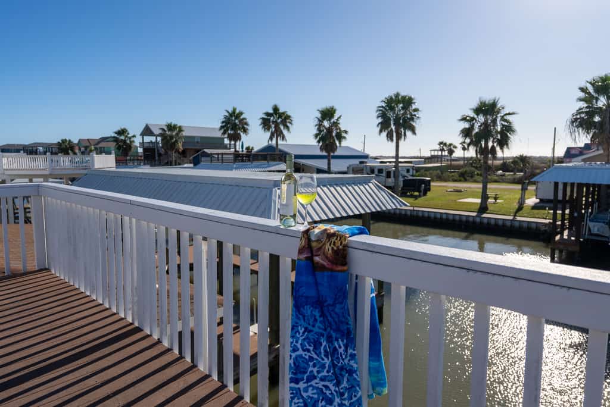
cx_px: 305
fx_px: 407
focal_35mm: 24
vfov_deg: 53.2
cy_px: 204
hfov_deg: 73.7
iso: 250
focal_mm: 24
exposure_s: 1/3200
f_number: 4
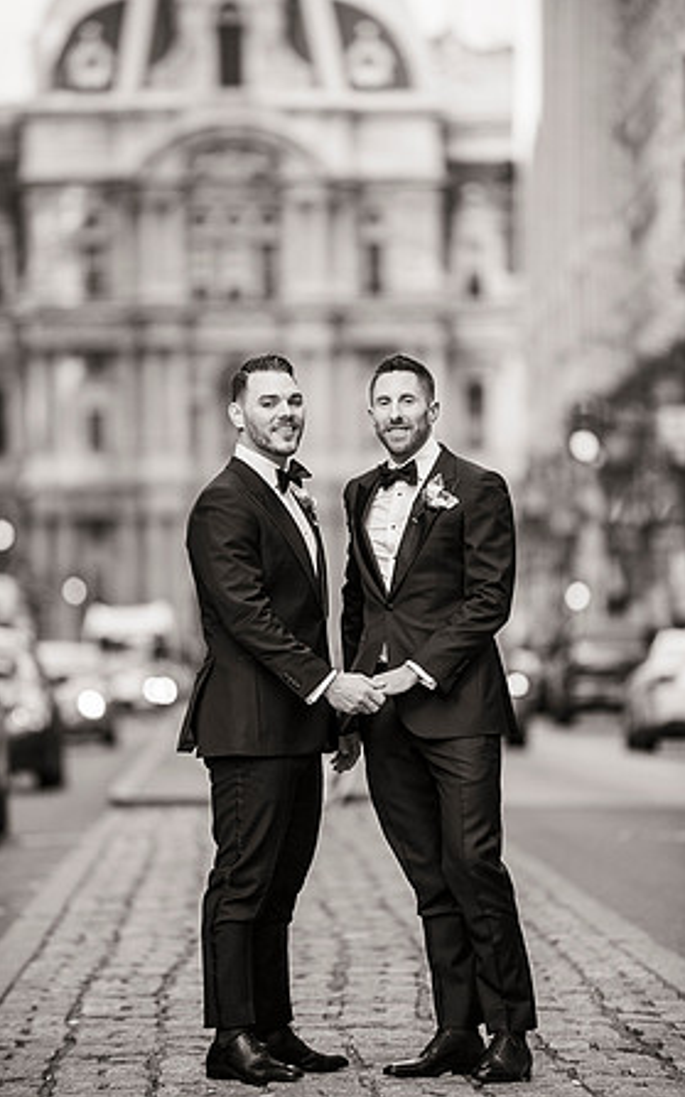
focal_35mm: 205
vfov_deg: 10.2
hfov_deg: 6.4
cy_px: 547
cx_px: 347
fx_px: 6129
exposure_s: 1/1600
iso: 800
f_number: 2.8
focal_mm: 200
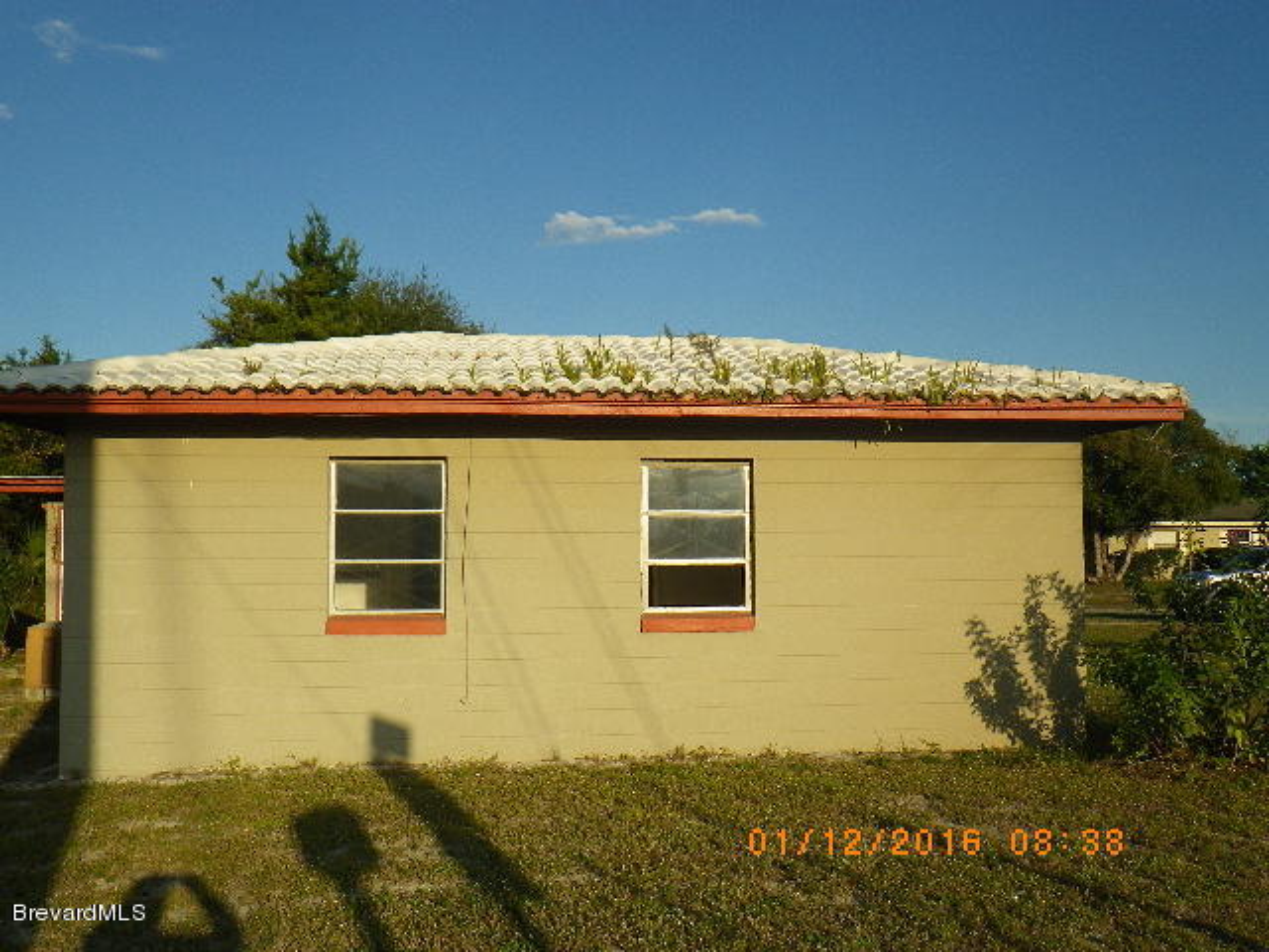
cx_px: 634
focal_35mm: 34
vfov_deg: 41.8
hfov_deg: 54.0
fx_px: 1246
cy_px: 476
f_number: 4.6
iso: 80
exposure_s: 1/640
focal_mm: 6.1
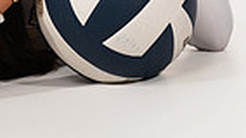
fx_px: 998
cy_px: -205
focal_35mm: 153
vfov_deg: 7.4
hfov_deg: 13.9
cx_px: 10
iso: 800
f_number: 7.1
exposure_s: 1/400
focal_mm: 46
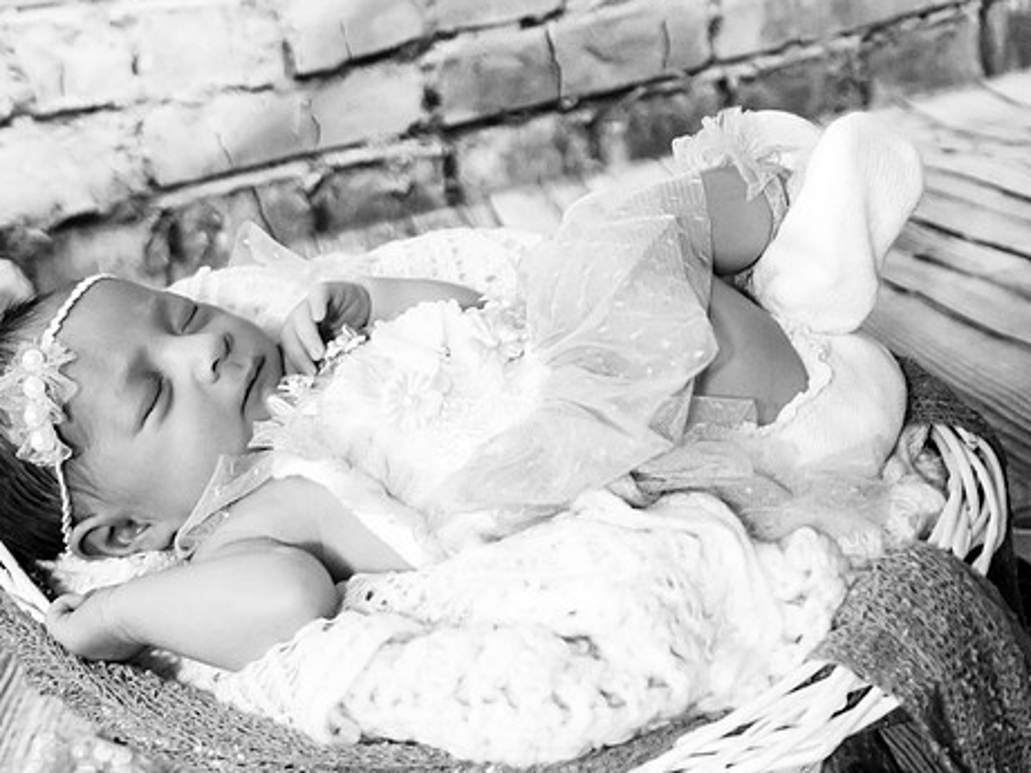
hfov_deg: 26.0
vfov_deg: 19.5
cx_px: 505
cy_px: 232
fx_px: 2234
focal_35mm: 75
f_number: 4
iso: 8000
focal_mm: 47
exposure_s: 1/125
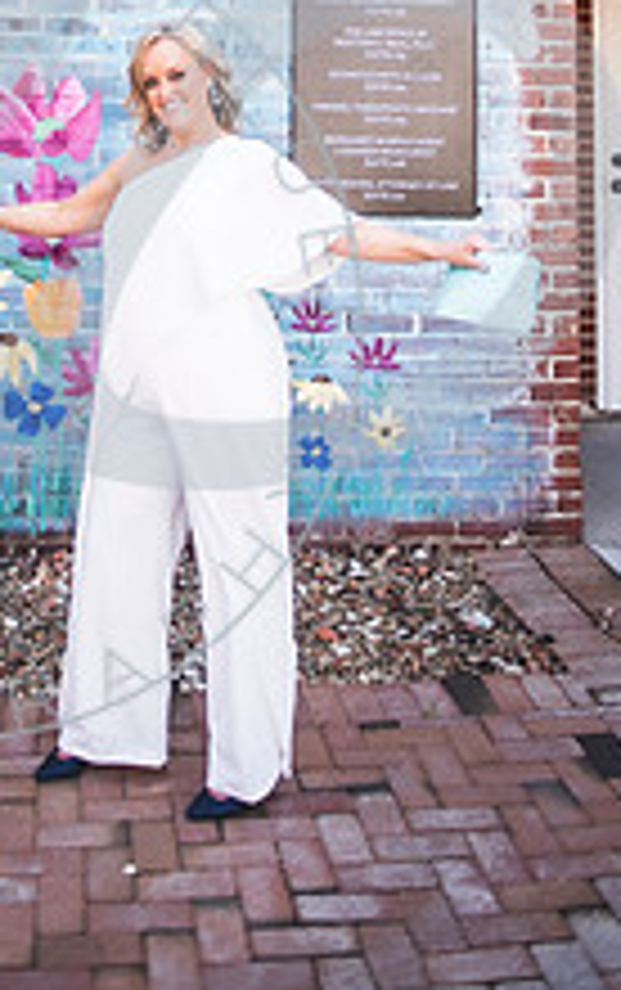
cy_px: -18
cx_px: 148
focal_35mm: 50
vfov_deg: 36.0
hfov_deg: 25.6
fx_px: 1350
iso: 100
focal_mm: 24
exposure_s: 1/400
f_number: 2.8
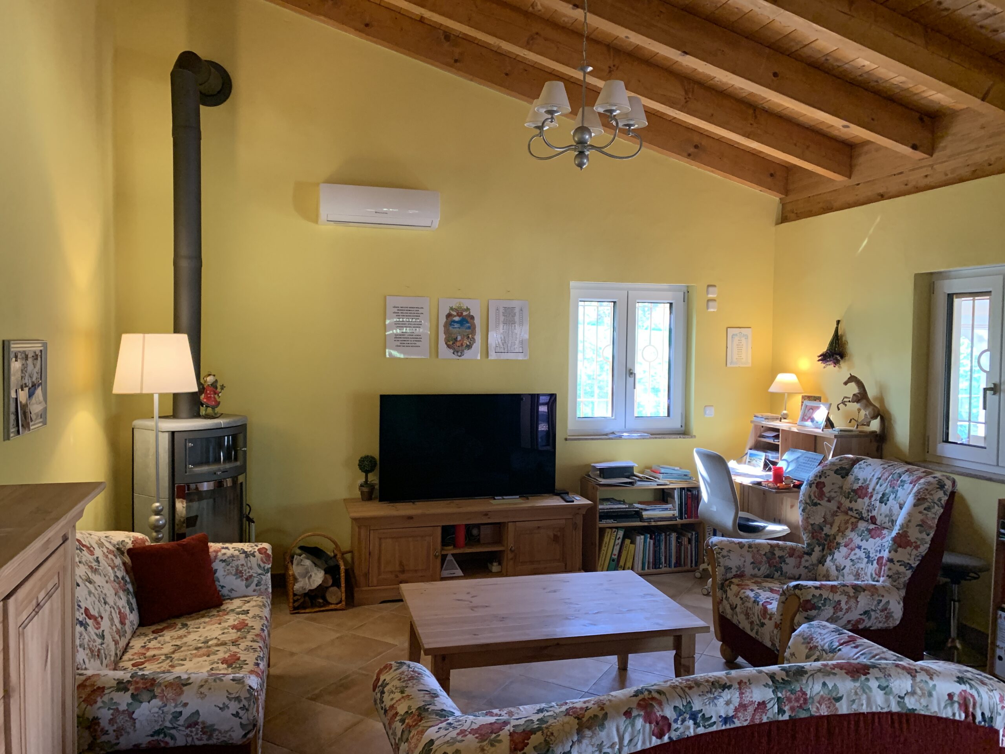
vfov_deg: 53.1
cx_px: 502
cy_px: 377
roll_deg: -1.5
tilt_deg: -1.4
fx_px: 755
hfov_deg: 67.3
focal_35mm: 26
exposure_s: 1/60
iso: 320
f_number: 1.8
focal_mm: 4.25
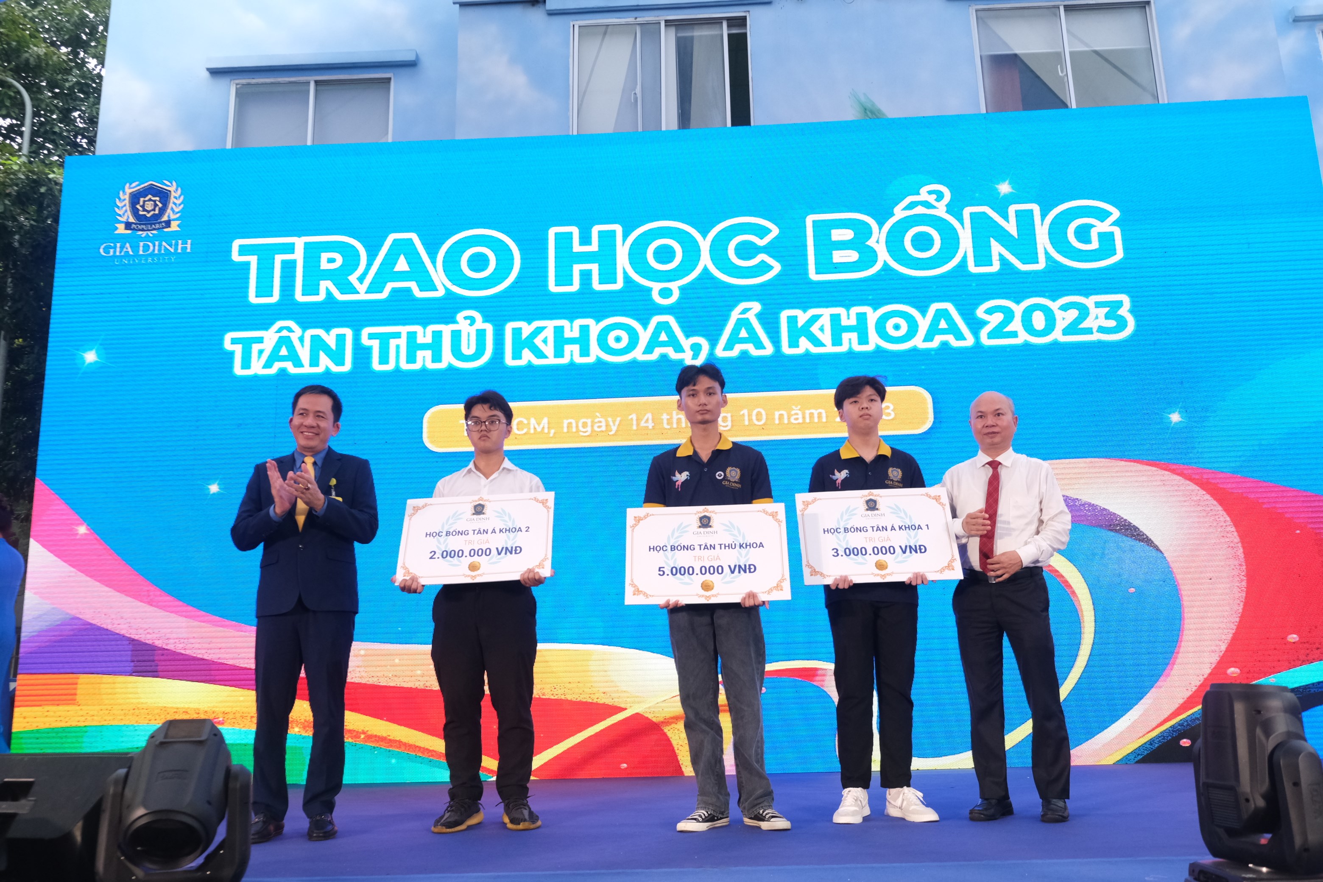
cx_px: 662
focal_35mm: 27
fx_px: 992
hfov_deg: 67.4
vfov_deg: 47.9
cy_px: 441
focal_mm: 18
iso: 1600
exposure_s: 1/500
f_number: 3.2
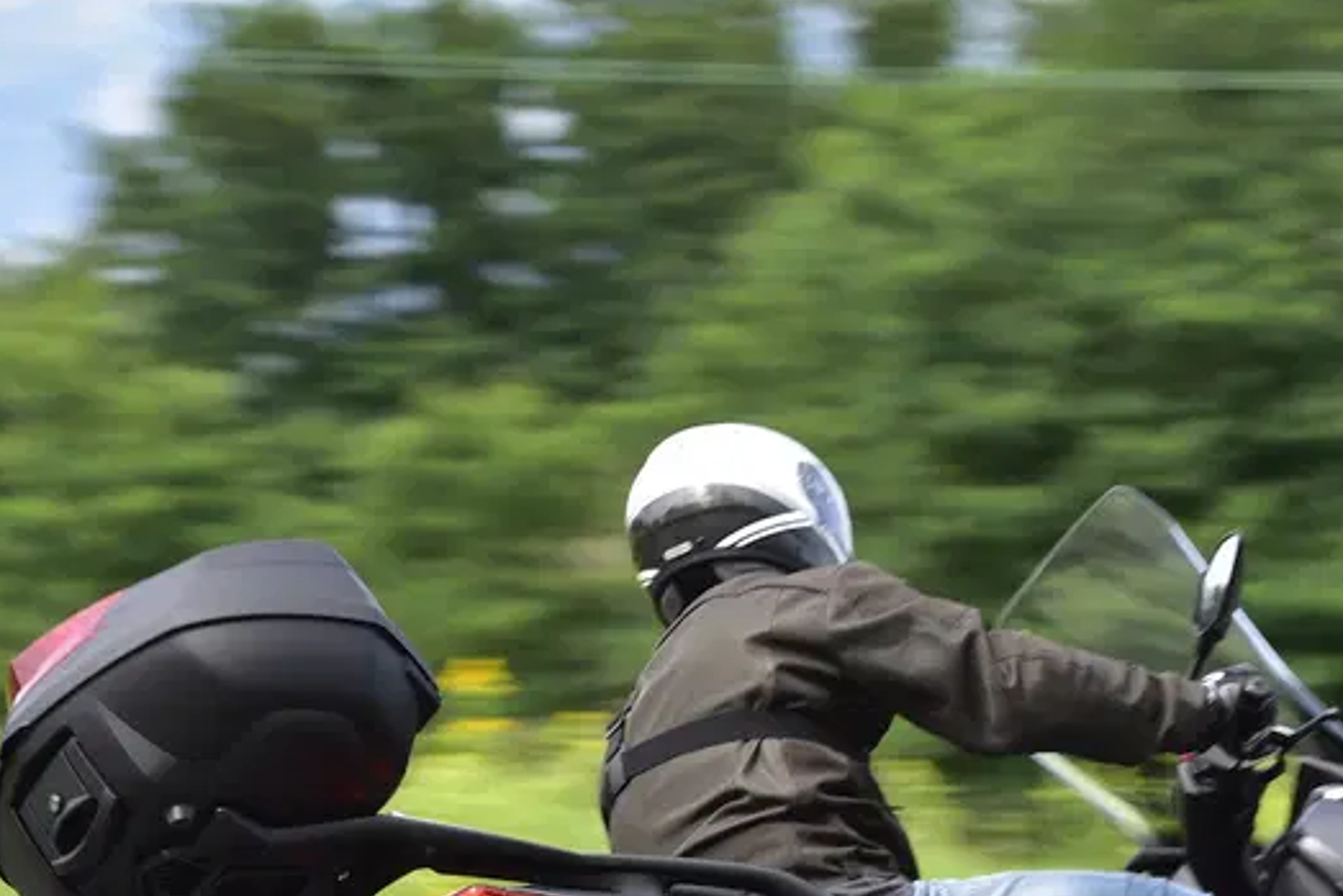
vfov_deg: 6.5
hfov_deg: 9.7
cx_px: 940
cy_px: 723
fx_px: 7873
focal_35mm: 211
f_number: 7.1
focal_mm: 92
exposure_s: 1/160
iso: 160
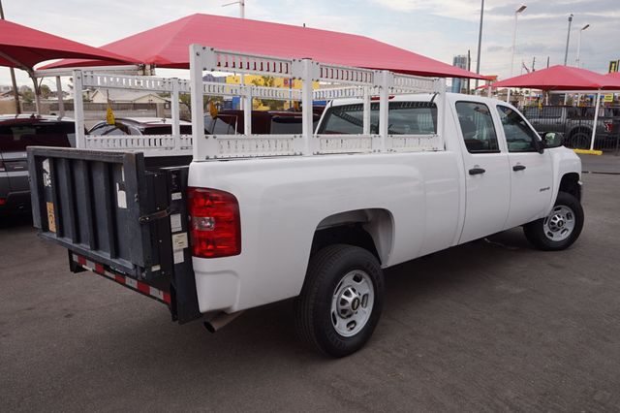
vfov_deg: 43.6
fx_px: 516
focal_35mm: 30
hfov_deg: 62.0
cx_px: 310
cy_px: 206
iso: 100
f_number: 7.1
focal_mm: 20
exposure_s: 1/100
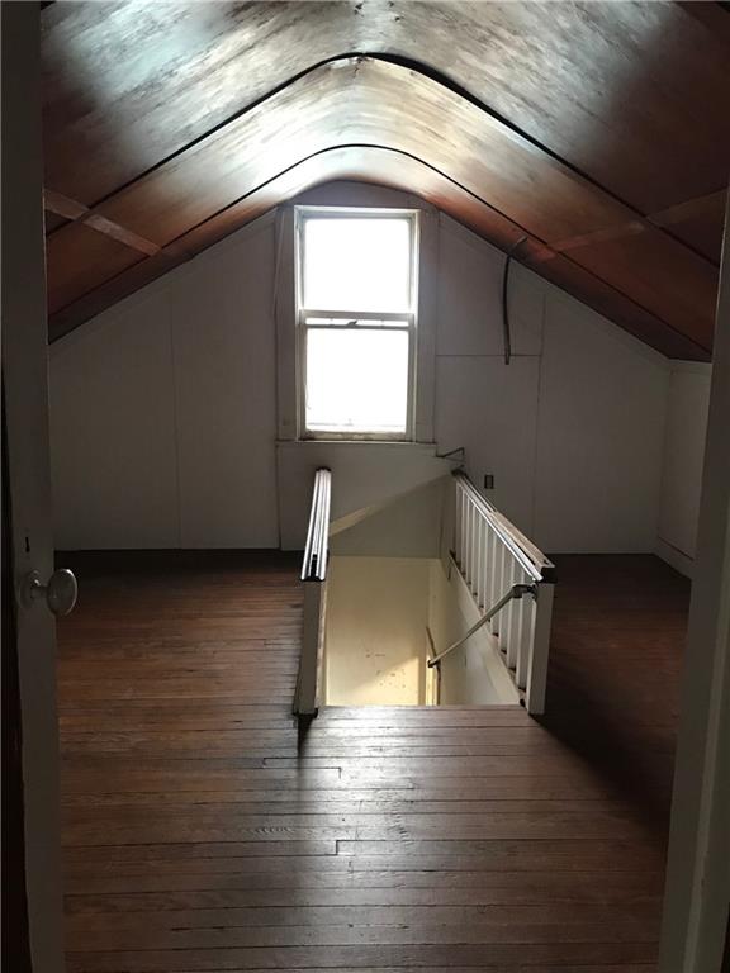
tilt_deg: -10.9
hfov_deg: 49.7
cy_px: 486
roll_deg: +0.3
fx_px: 787
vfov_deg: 63.4
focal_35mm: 28
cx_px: 365
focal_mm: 3.99
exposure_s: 1/12
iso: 100
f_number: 1.8
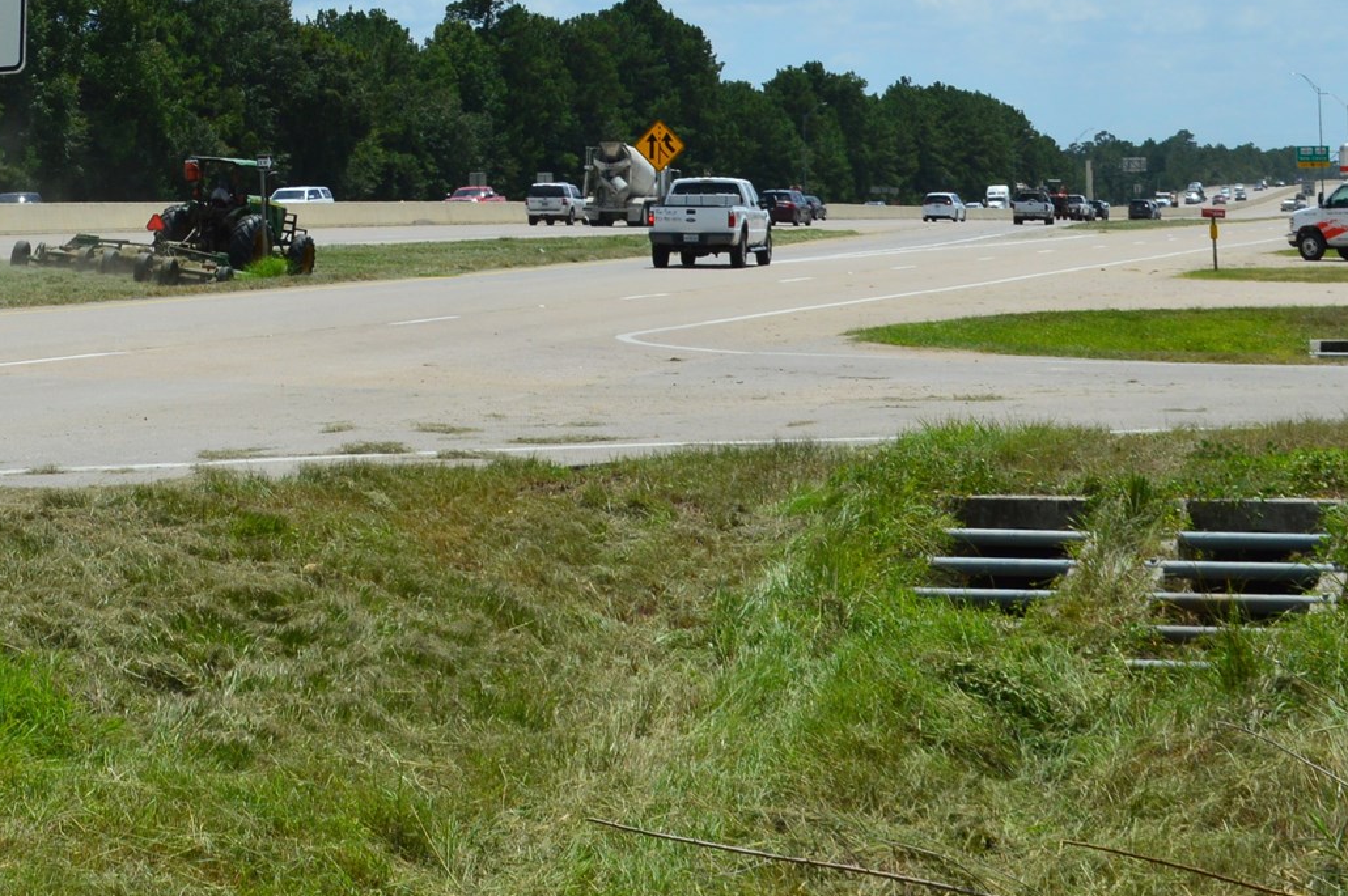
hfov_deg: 21.1
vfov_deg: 14.2
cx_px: 188
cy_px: 4
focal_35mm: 95
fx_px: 3554
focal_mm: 30
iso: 320
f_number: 11
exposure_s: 1/500
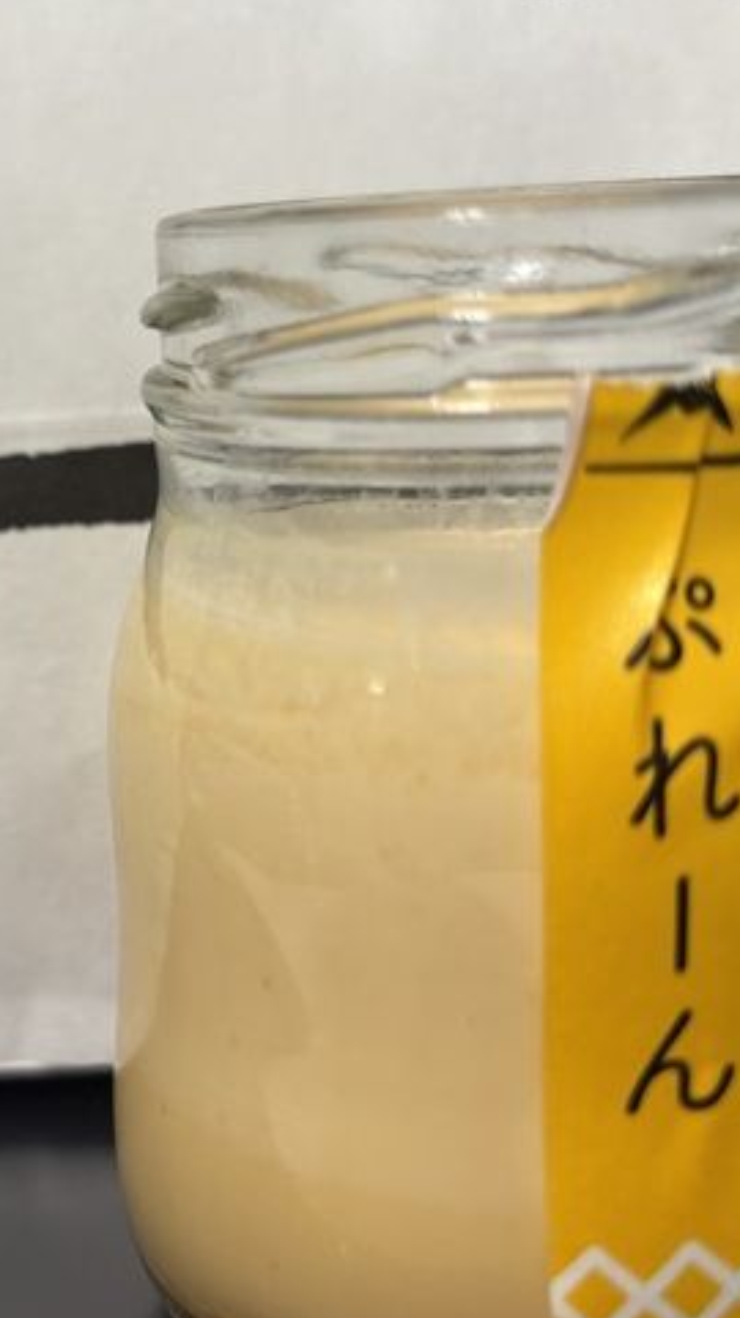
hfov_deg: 23.5
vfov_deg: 42.8
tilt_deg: -10.1
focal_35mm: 48
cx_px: -51
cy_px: 560
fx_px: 1677
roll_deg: +2.1
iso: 80
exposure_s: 1/50
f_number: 1.6
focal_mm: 5.96
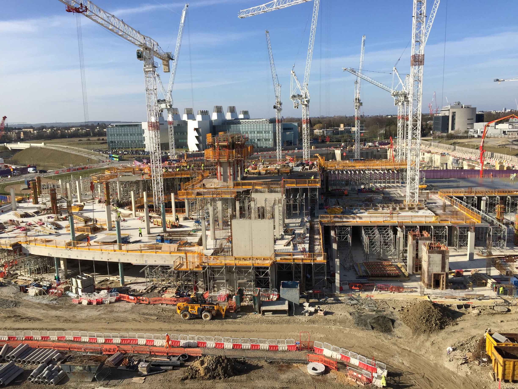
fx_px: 434
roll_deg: +2.1
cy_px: 194
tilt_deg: -10.2
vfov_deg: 48.2
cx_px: 259
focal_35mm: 29
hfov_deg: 61.7
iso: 32
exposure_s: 1/1799
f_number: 2.2
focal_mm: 4.15
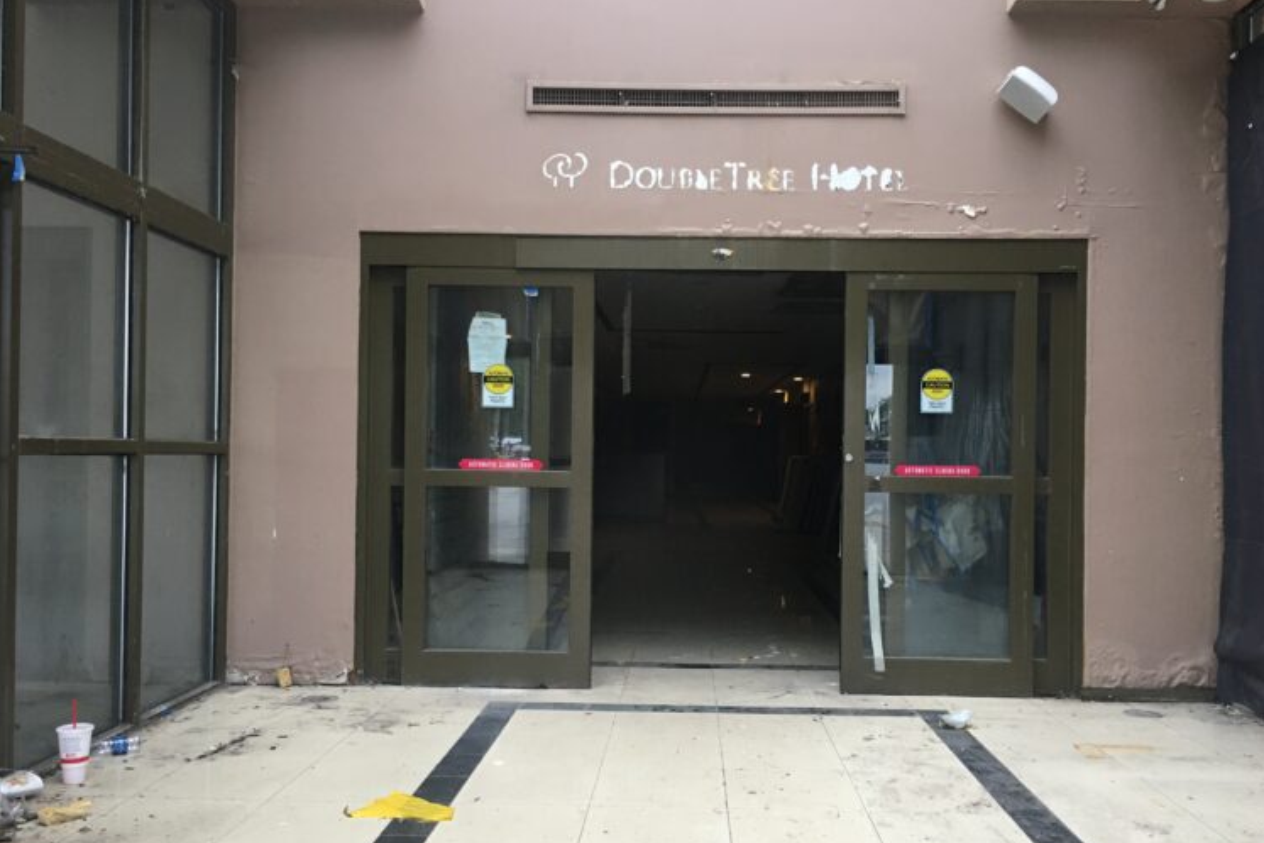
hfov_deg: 60.3
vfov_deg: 42.3
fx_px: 1088
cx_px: 648
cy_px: 455
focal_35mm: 31
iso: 50
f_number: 2.2
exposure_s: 1/15
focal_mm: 4.15
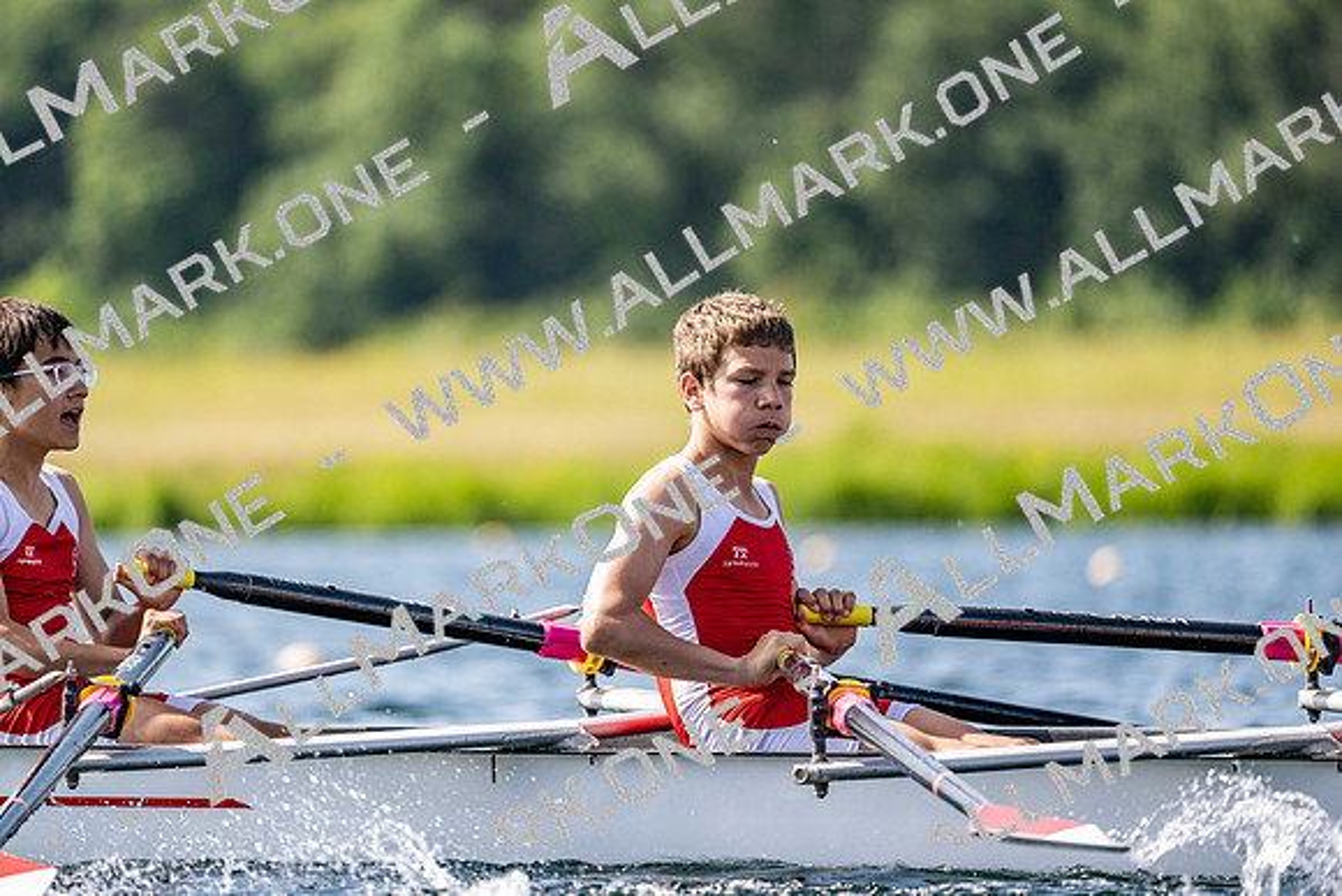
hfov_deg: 5.2
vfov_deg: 3.4
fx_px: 14914
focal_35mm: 400
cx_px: 671
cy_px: 448
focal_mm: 400
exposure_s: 1/2500
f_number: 4.5
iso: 360
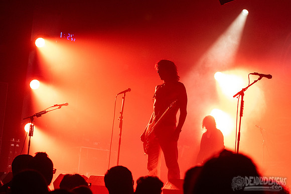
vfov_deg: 14.0
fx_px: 790
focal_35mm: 98
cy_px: 66
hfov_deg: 20.8
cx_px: 181
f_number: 3.2
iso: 2500
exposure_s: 1/320
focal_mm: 70
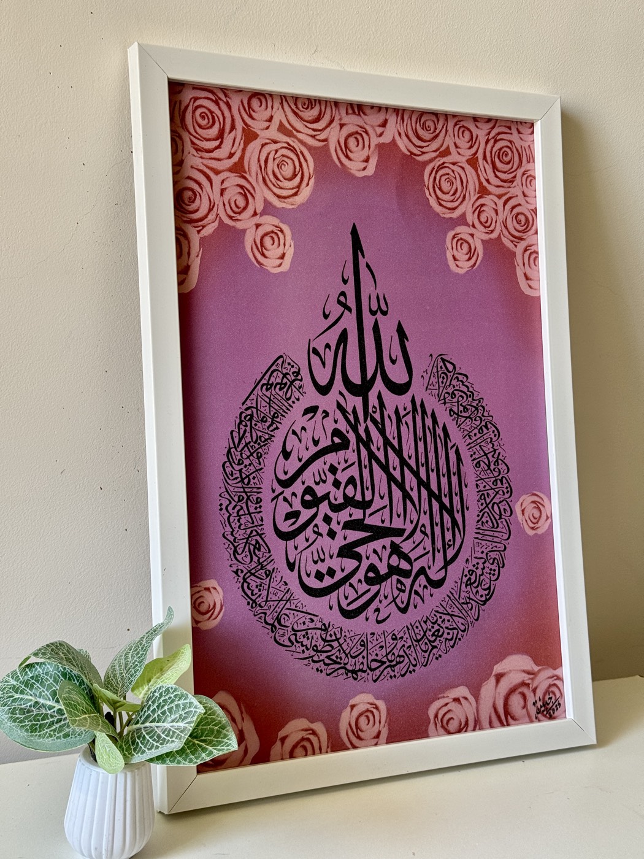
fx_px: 1191
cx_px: 322
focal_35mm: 48
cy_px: 430
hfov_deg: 30.3
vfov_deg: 39.7
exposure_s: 1/50
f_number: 1.78
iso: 80
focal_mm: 6.76
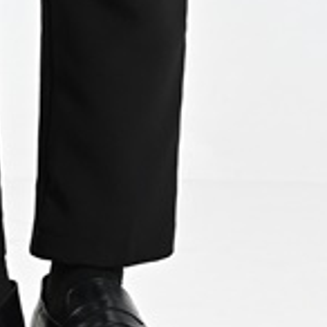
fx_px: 4467
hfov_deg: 4.2
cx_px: 52
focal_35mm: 418
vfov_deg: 4.0
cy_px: -750
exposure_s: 1/160
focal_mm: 60
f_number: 4
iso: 125
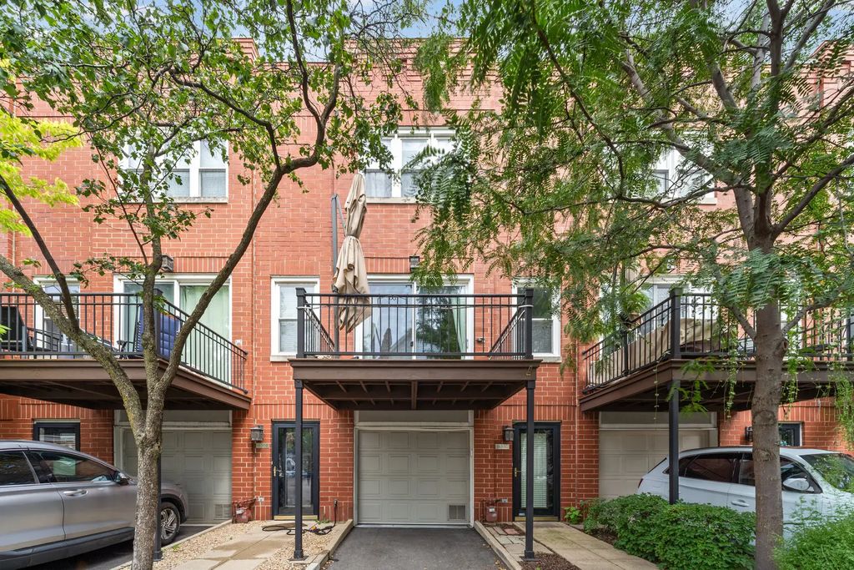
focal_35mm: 14
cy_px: 285
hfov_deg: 104.2
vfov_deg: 81.2
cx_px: 427
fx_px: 332
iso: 250
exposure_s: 1/30
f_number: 11
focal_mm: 14
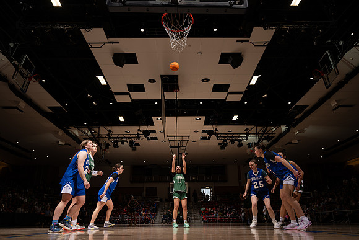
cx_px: 182
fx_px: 266
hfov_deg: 68.1
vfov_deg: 48.5
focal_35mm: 27
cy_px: 122
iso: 80
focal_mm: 24
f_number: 5
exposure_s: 1/100
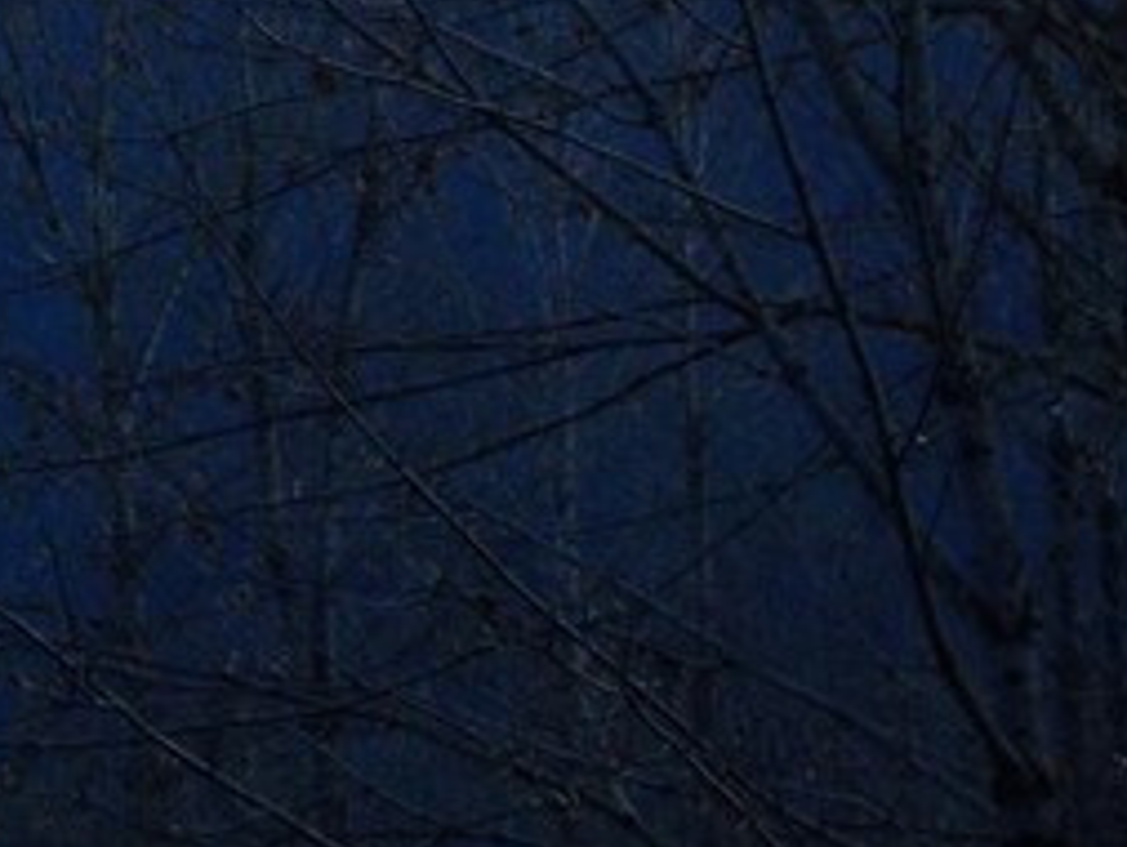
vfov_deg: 4.8
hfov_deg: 6.3
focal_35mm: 308
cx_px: -1131
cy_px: -526
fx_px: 10032
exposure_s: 1/500
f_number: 5.8
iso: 180
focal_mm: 13.5
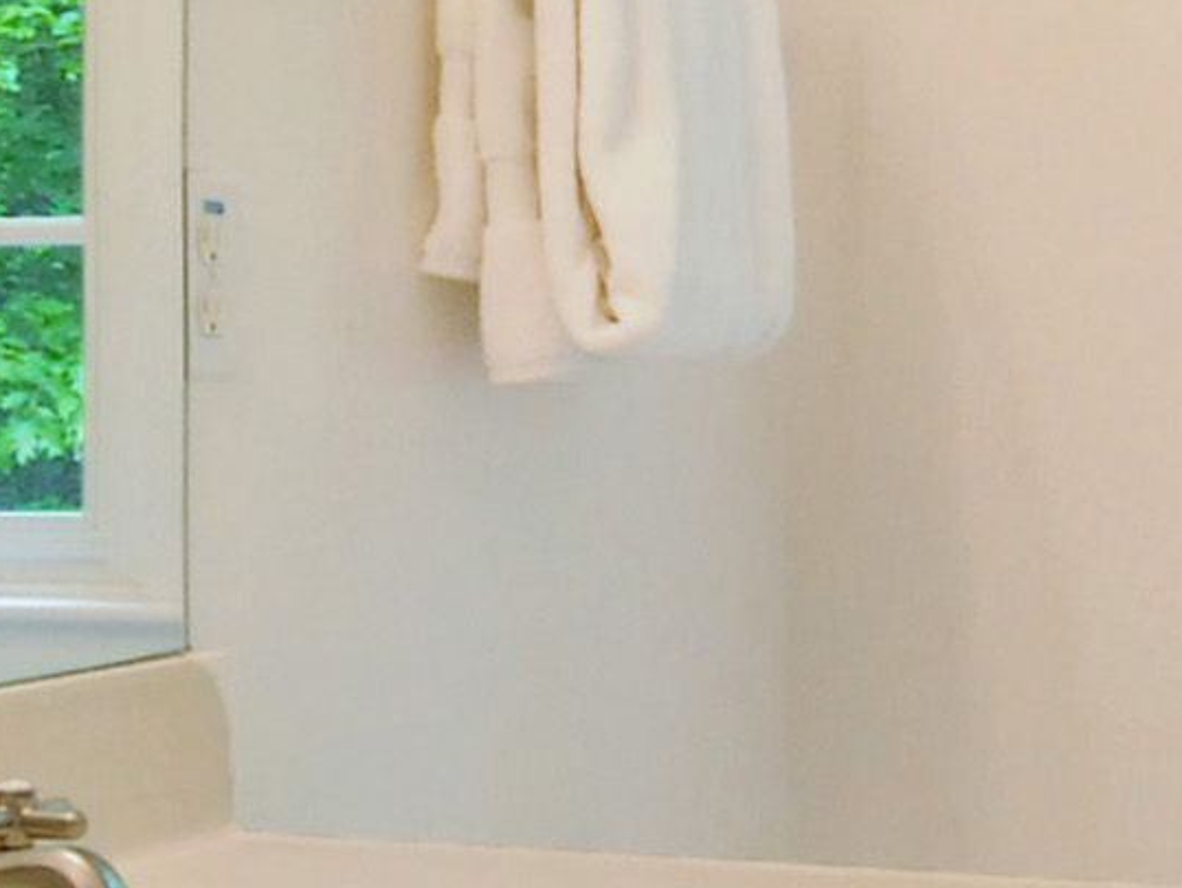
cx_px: 712
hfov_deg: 18.9
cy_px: 582
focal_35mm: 104
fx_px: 3553
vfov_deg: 14.2
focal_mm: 10
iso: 800
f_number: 5.6
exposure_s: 1/200
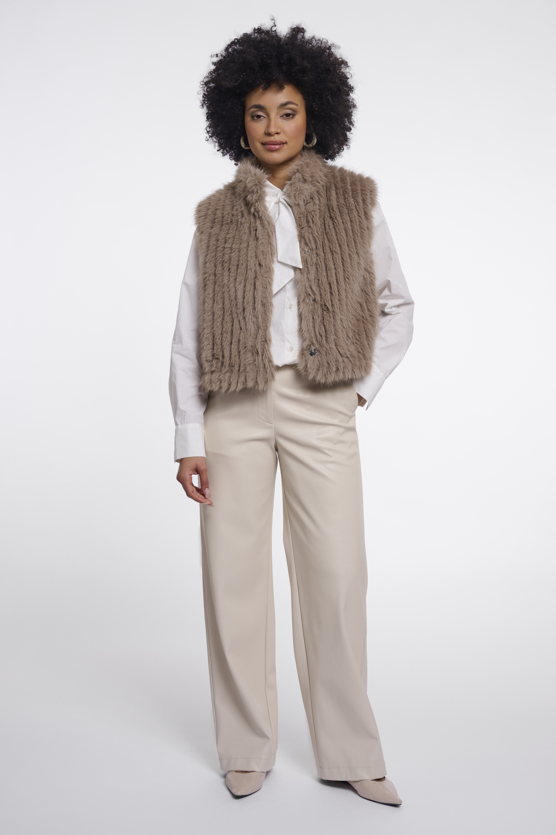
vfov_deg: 41.1
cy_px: 418
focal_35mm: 48
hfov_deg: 28.0
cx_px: 278
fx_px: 1113
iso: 125
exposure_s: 1/160
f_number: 8
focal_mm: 48
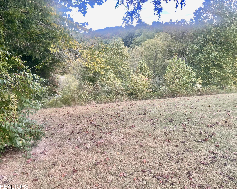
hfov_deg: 64.1
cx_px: 118
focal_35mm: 27
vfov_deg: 53.2
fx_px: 189
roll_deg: -0.6
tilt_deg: -14.4
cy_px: 98
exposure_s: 1/121
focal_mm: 5.1
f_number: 1.6
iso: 32
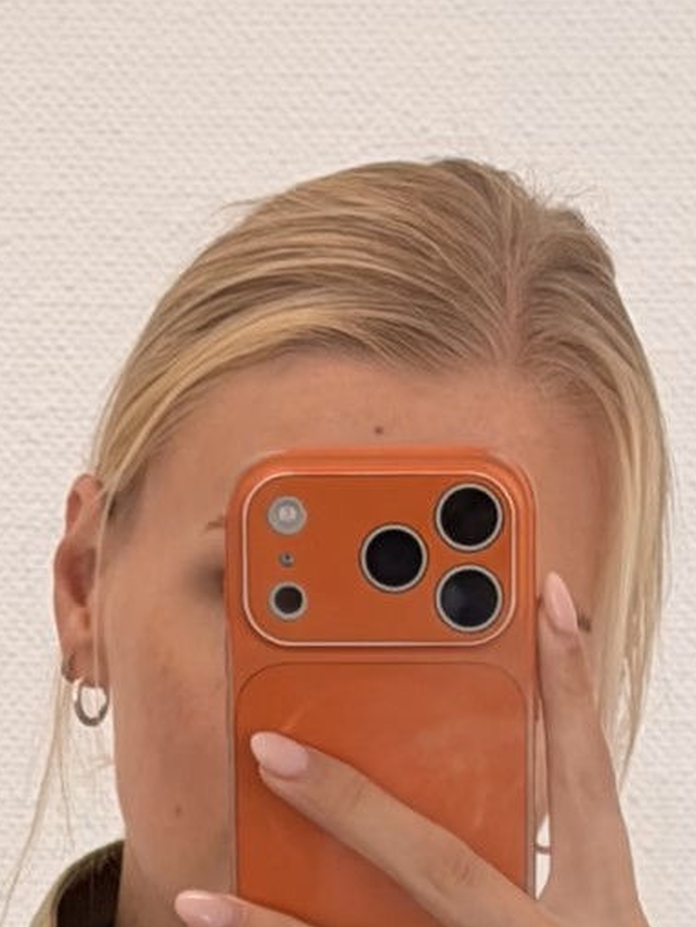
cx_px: 150
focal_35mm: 242
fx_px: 6488
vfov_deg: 7.9
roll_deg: +0.2
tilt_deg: -13.9
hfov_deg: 6.1
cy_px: 1600
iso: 50
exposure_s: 1/121
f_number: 1.78
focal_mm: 6.76
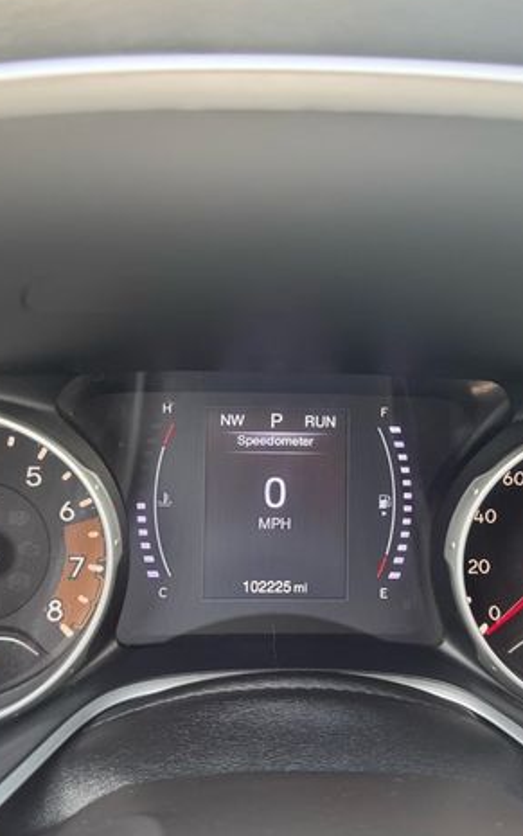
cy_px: 408
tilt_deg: -22.7
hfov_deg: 36.3
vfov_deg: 55.3
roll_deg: +0.4
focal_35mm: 35
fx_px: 797
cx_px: 262
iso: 125
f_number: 1.78
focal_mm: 6.76
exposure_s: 1/85
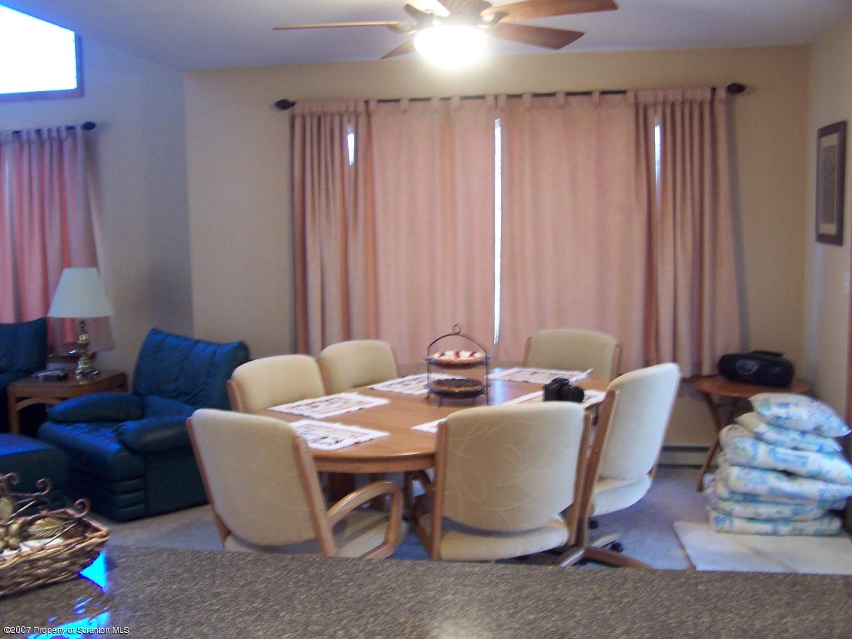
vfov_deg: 37.7
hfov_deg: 49.0
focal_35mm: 38
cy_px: 320
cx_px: 426
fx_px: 935
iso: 140
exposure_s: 1/8
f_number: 2.8
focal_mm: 6.3
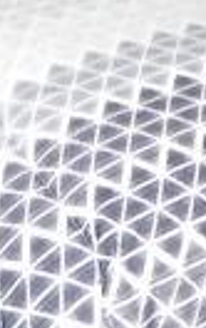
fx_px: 2424
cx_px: 117
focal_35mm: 271
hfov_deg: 4.9
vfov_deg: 7.3
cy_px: -417
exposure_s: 1/30
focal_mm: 5.9
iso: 200
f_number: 2.8
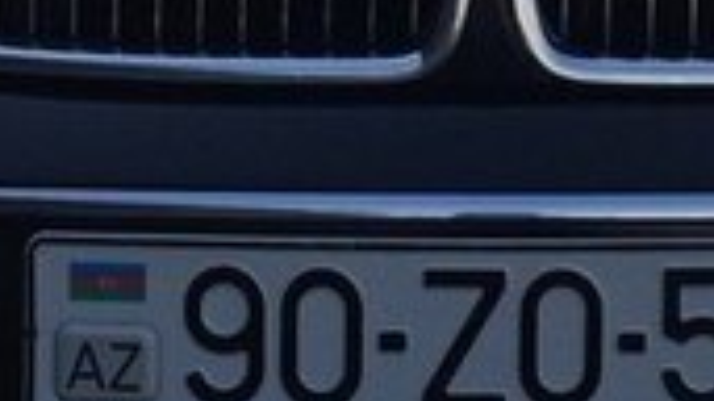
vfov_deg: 9.5
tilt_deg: +1.3
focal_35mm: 122
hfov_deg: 17.5
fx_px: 2309
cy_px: -269
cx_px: 497
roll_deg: -0.6
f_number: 2.2
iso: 32
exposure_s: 1/2326
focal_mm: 4.15
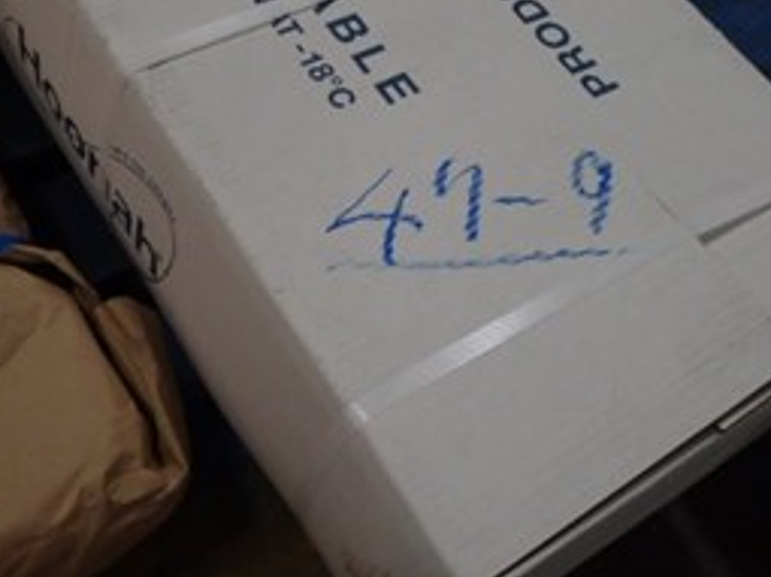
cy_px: 236
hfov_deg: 42.9
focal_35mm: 44
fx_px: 980
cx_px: 438
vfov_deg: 32.8
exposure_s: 1/80
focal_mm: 5
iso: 800
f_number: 3.9
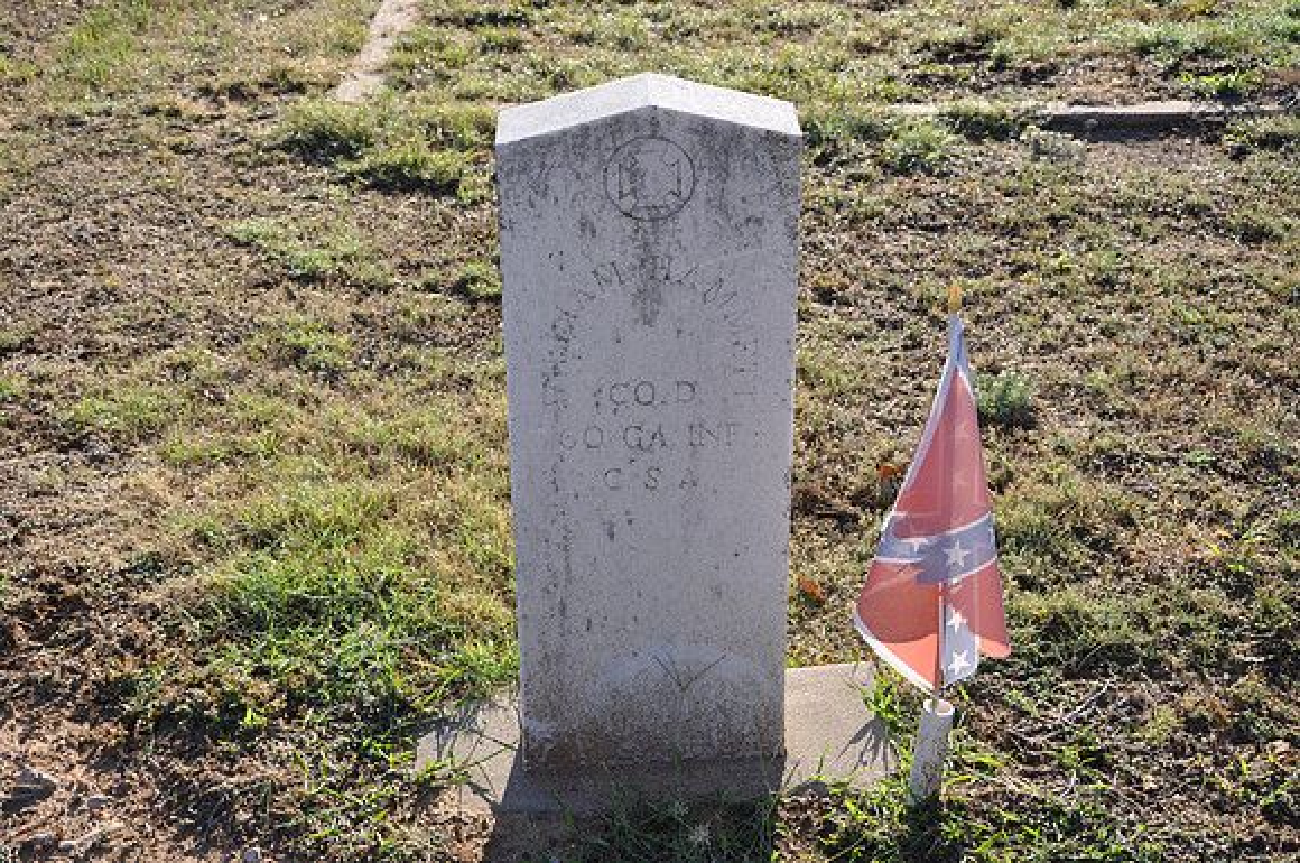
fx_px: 1893
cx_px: 650
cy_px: 432
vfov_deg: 25.7
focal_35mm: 52
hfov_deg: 37.9
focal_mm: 35
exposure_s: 1/60
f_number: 8
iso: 200
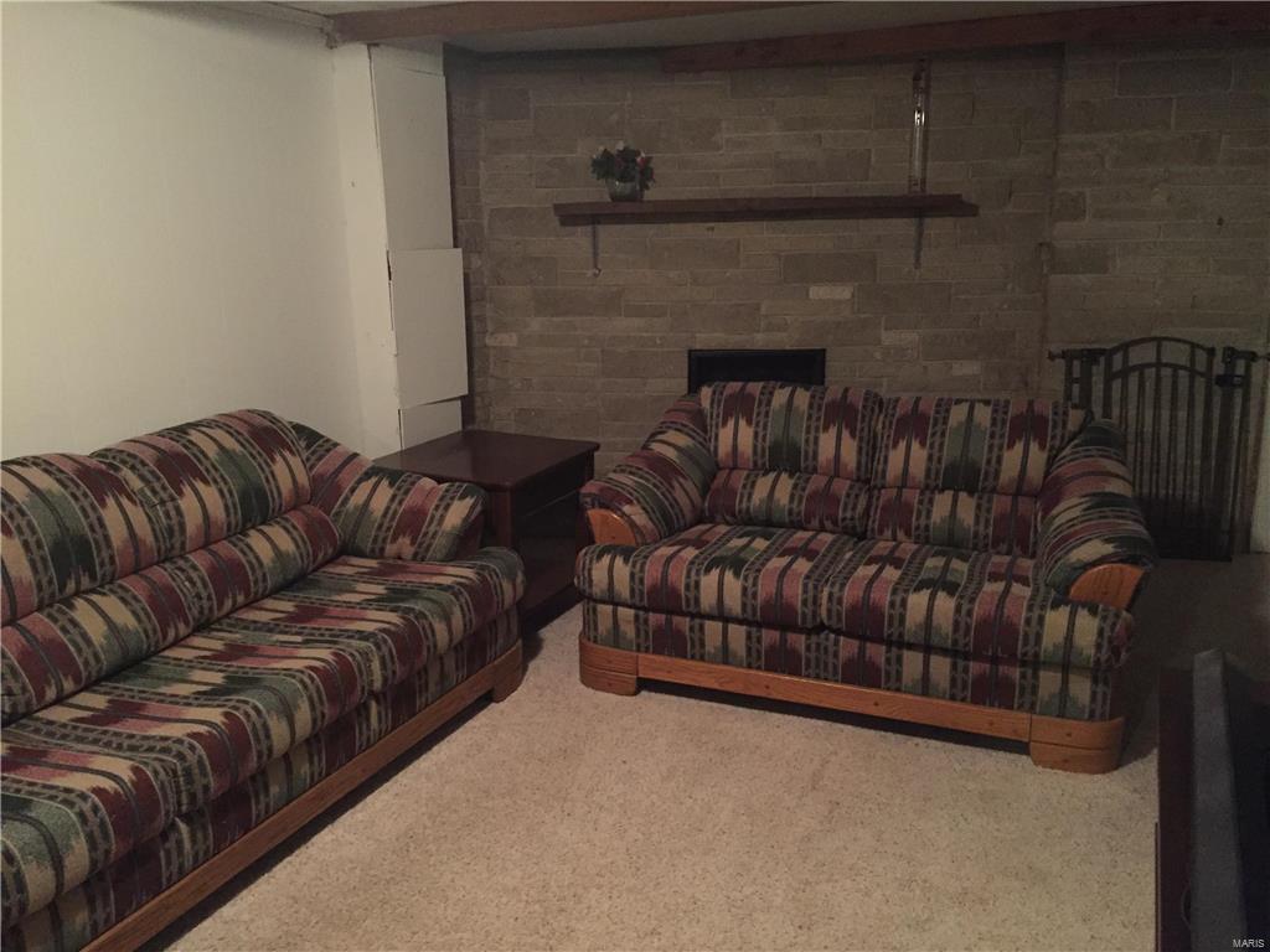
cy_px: 476
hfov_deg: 61.7
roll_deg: +0.2
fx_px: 1064
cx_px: 635
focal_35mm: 29
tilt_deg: -13.3
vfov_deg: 48.2
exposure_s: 1/15
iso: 500
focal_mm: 4.15
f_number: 2.2
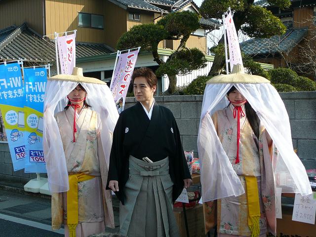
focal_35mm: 55
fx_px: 502
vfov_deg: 26.6
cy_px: 118
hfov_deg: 34.9
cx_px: 158
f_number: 3.5
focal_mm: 8.2
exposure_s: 1/500
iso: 80
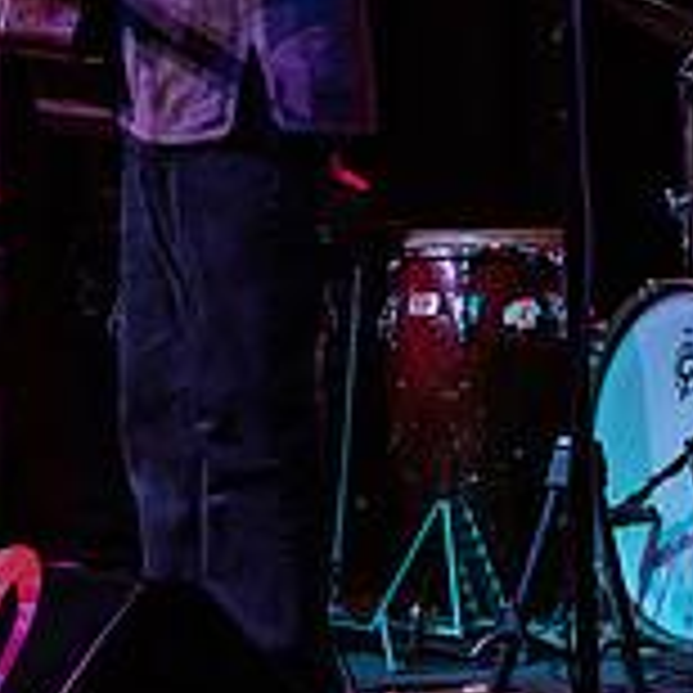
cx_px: 252
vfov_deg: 8.8
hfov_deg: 8.8
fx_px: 4507
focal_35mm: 199
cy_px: 34
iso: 1600
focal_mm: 62
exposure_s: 1/160
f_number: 7.1
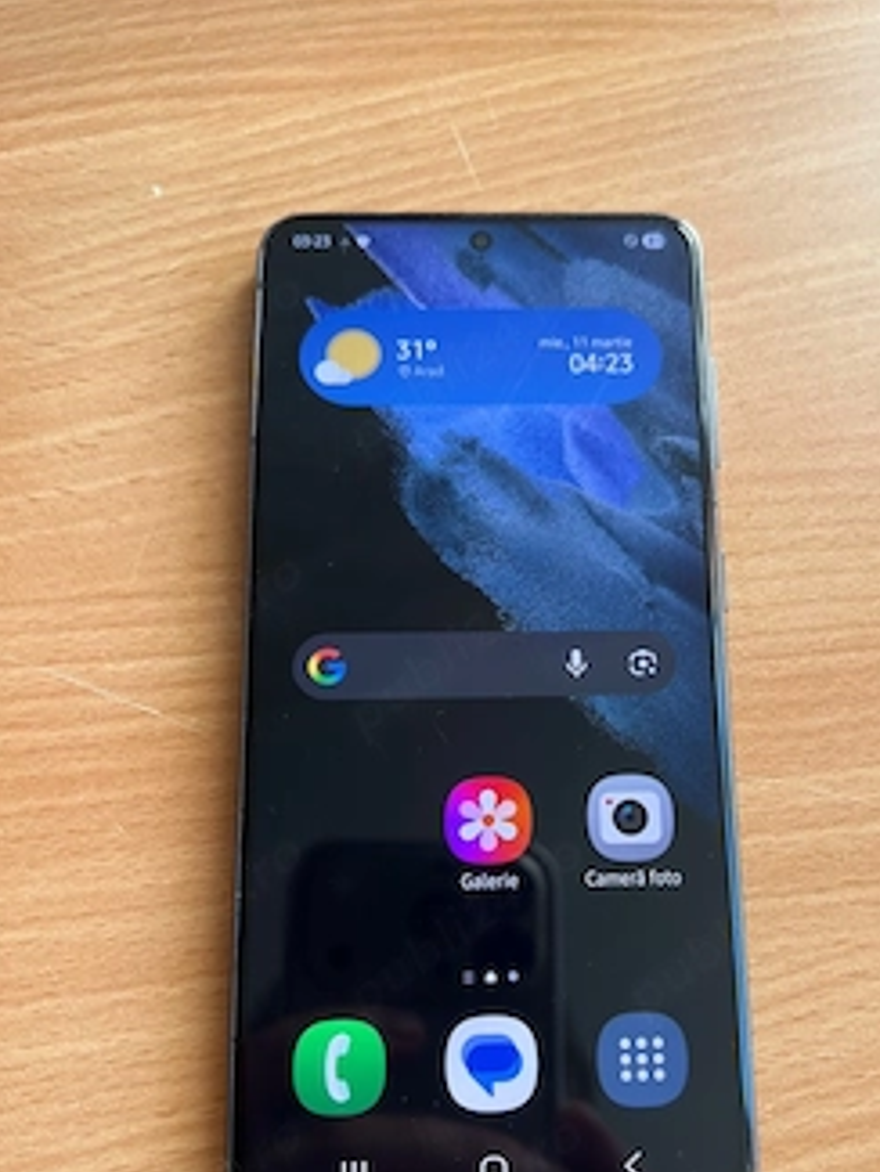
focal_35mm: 32
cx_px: 537
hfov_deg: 43.9
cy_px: 689
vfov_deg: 56.5
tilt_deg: -76.5
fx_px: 1084
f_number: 1.5
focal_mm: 5.7
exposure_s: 1/121
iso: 50
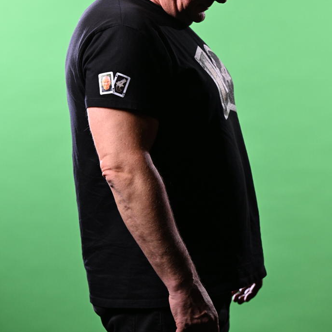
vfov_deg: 11.3
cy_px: 130
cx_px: 166
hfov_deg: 11.3
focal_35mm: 154
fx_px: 1671
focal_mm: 120
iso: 2500
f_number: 4
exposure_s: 1/250
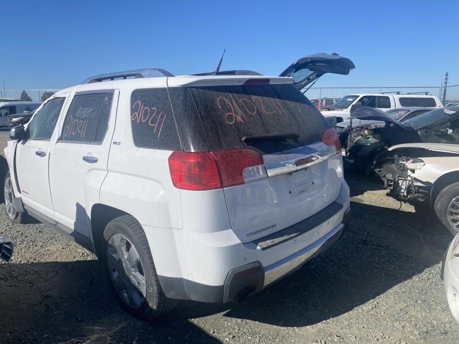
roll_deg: +0.9
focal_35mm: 26
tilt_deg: -8.2
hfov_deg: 67.3
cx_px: 230
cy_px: 172
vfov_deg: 53.1
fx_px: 345
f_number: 1.8
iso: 32
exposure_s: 1/5025
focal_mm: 4.25
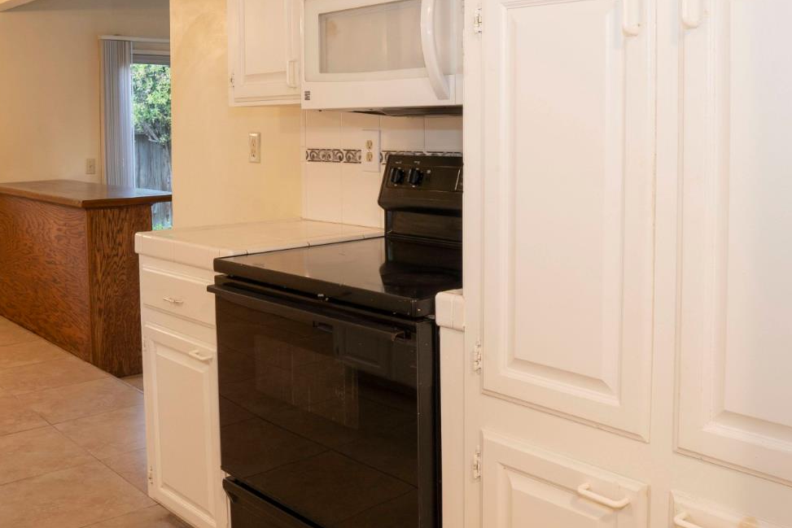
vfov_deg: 35.5
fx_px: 814
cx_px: 402
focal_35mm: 37
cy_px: 168
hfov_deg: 51.9
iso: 250
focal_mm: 16
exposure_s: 1
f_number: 13
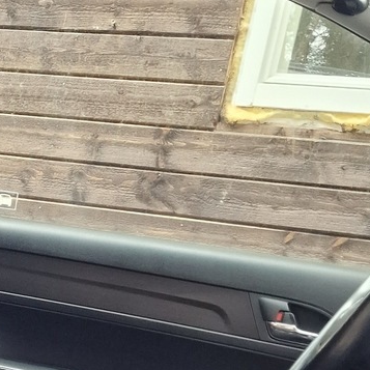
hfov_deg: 16.7
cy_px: 463
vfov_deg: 18.0
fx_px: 1100
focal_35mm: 91
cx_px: -236
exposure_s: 1/60
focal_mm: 6.4
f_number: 1.8
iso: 640
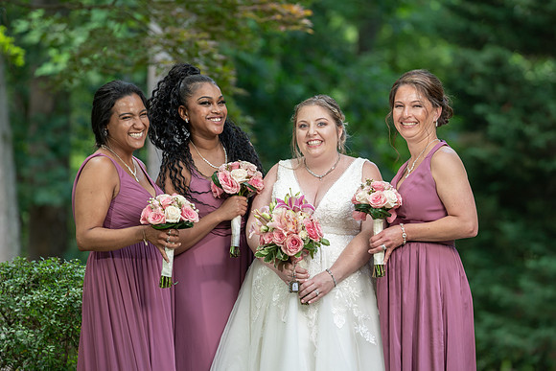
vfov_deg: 6.8
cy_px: 172
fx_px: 3133
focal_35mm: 203
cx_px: 298
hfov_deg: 10.1
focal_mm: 189
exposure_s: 1/200
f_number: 4
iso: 400
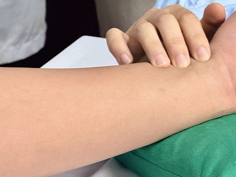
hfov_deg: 7.6
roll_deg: +0.0
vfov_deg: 5.7
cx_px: 241
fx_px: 1774
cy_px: 54
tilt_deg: -20.3
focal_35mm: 260
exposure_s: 1/100
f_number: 2.8
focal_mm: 15.66
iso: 400
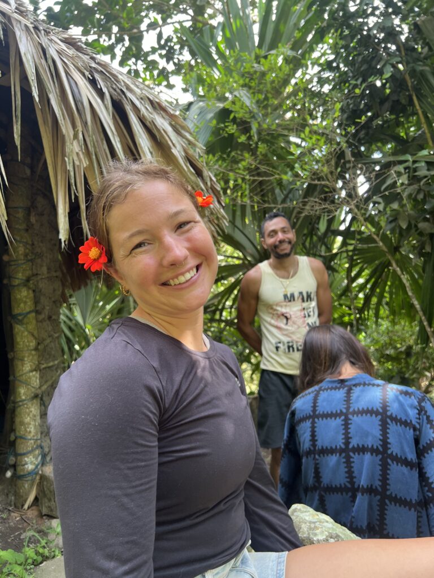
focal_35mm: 26
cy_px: 289
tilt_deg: +2.6
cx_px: 217
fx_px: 435
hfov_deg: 53.1
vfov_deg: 67.3
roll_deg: +4.1
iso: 40
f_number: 1.5
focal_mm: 5.7
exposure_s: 1/173
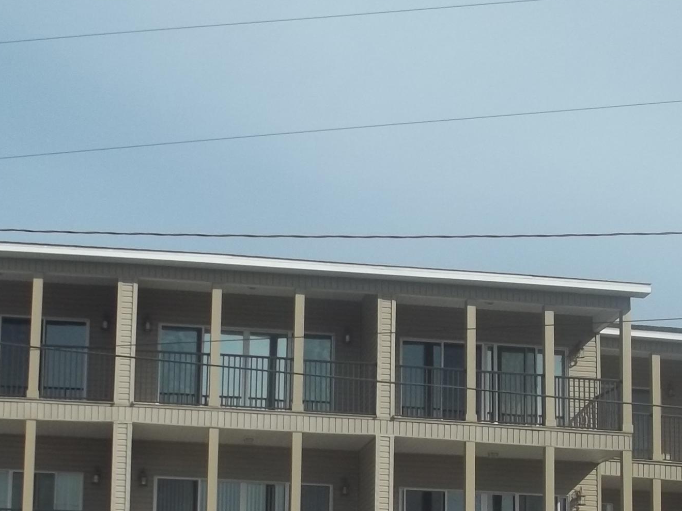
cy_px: 540
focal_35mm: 75
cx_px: 306
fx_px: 1478
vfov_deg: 19.0
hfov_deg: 26.0
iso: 64
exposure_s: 1/250
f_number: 8
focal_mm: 5.9
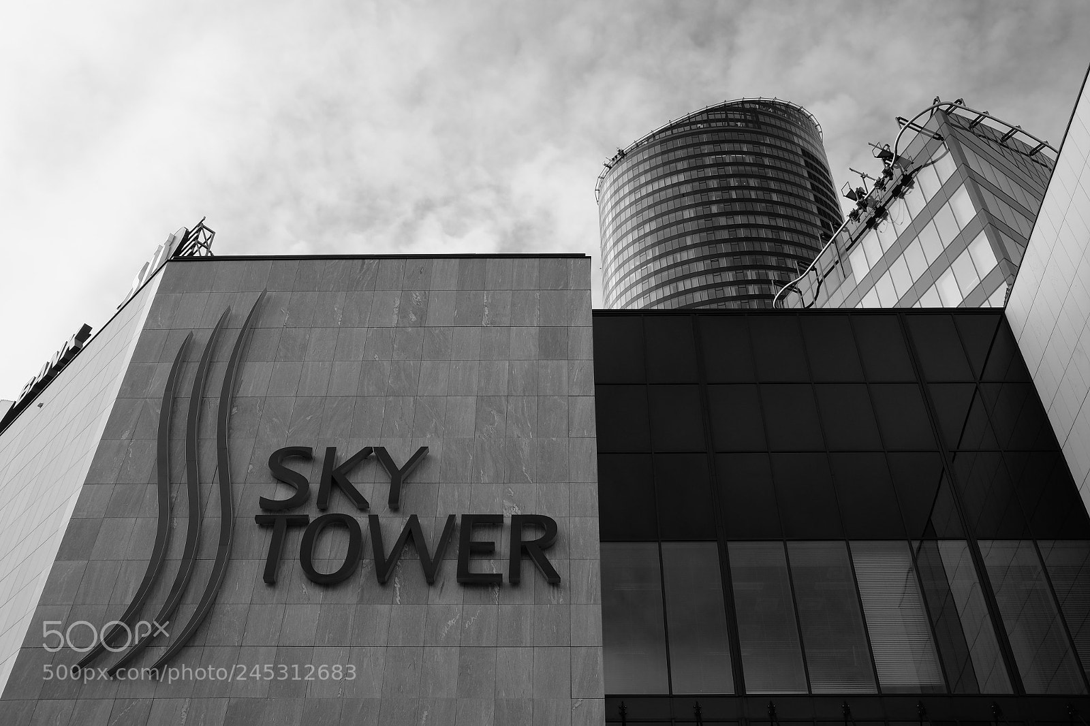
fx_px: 1090
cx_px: 545
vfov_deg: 36.9
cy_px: 363
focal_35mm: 36
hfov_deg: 53.1
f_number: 11
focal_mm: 24.3
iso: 200
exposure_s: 1/56
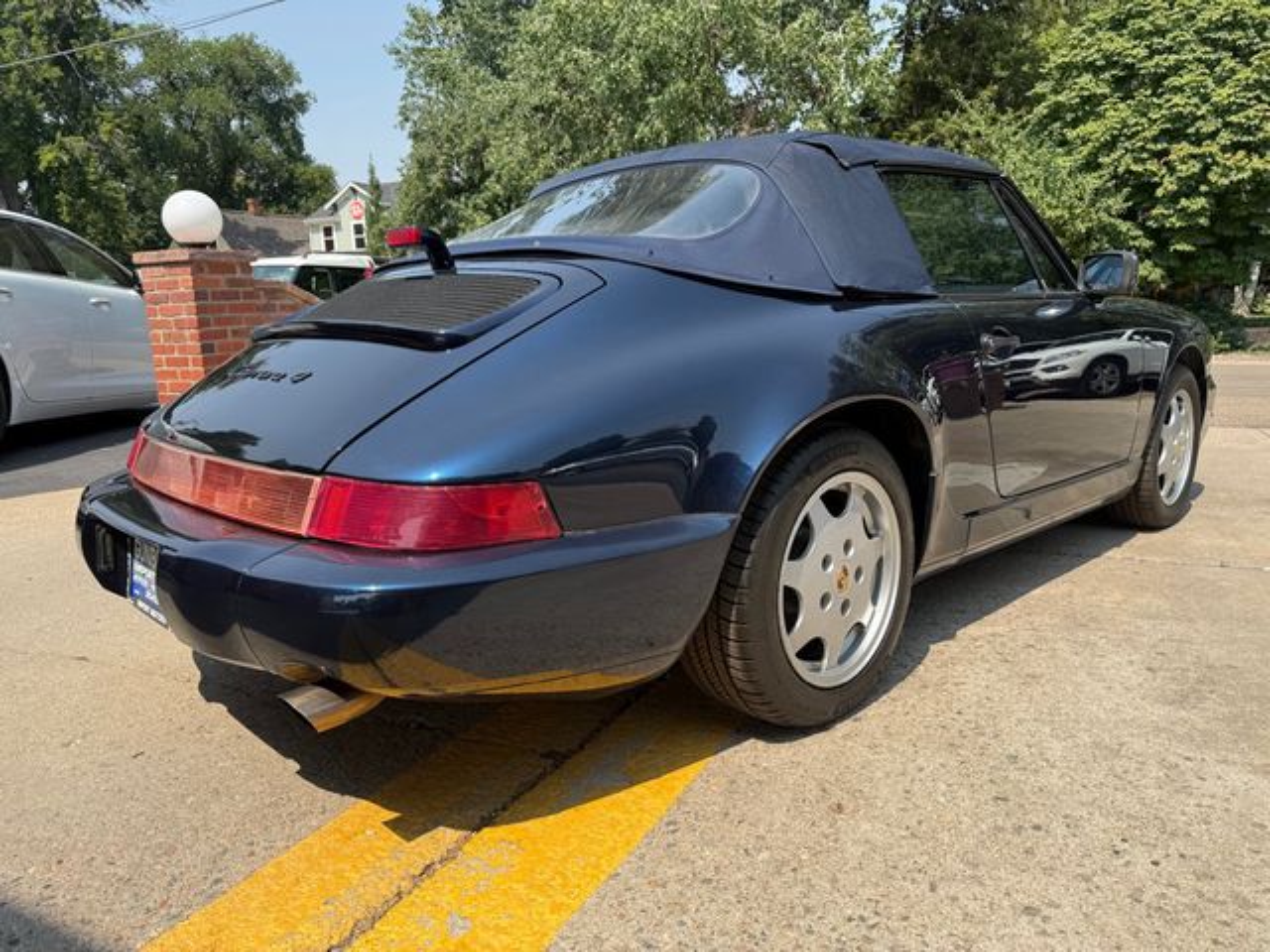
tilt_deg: -9.8
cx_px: 635
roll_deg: +1.2
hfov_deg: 71.6
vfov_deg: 56.8
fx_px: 881
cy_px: 476
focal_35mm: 24
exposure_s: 1/2611
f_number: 1.78
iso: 80
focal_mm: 6.76
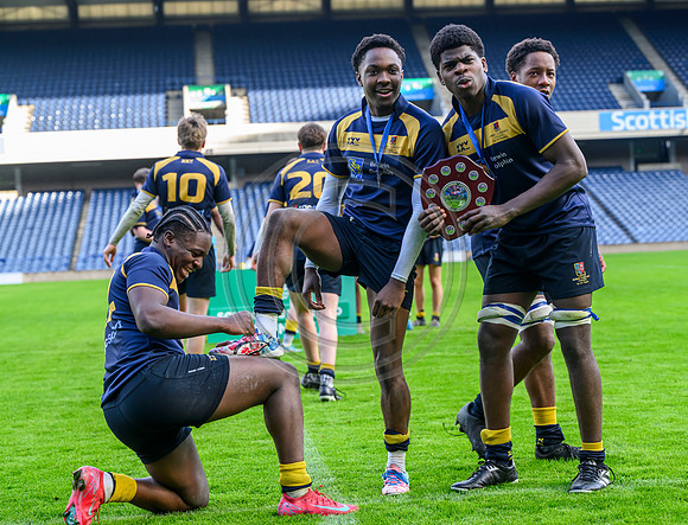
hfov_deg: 25.3
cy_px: 262
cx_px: 394
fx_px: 1532
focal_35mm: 77
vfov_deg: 19.5
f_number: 4
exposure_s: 1/640
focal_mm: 70
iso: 1250
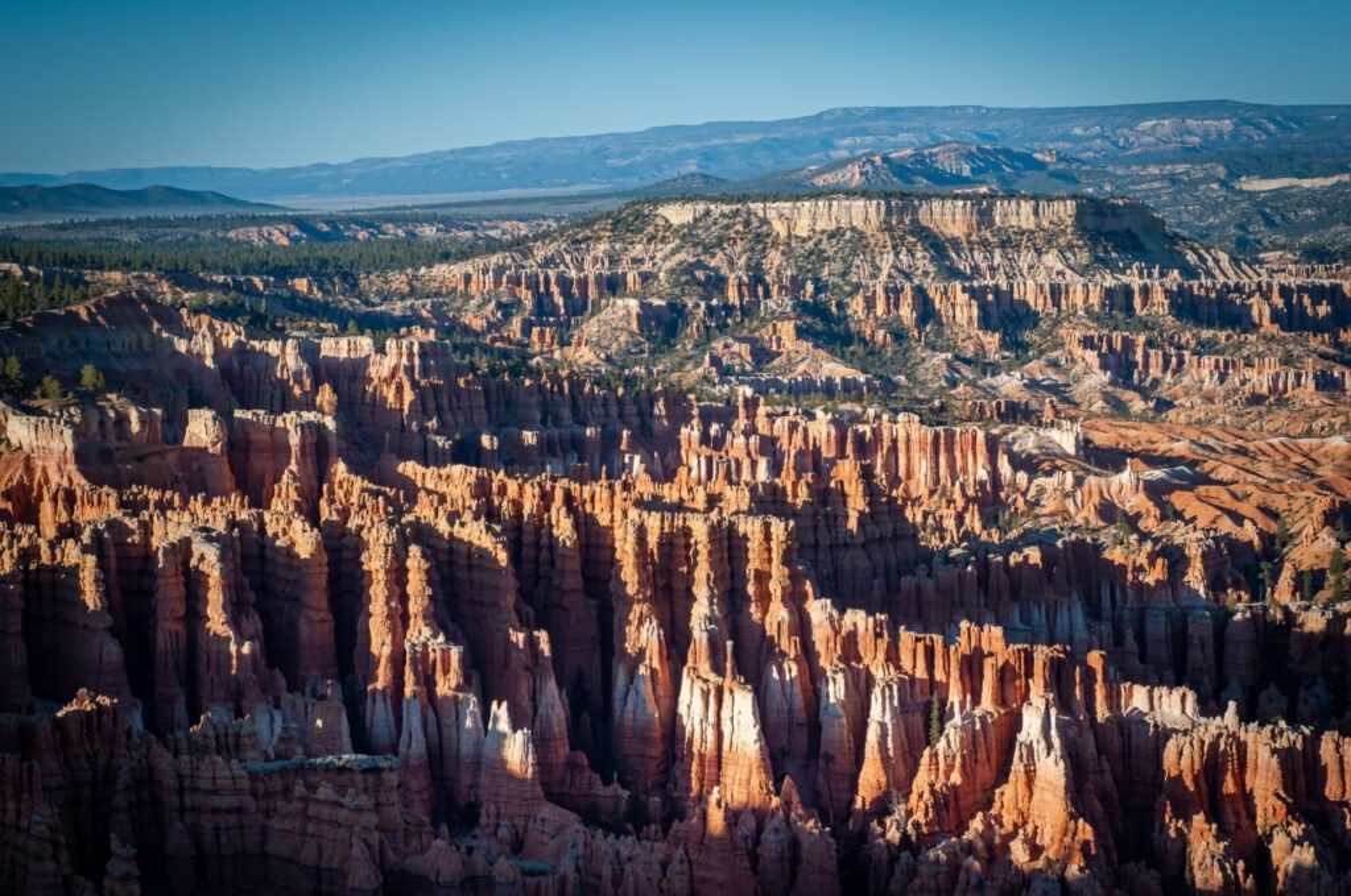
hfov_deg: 27.0
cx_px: 676
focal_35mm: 75
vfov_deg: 18.1
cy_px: 448
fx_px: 2811
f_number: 7.1
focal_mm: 50
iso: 320
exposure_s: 1/800
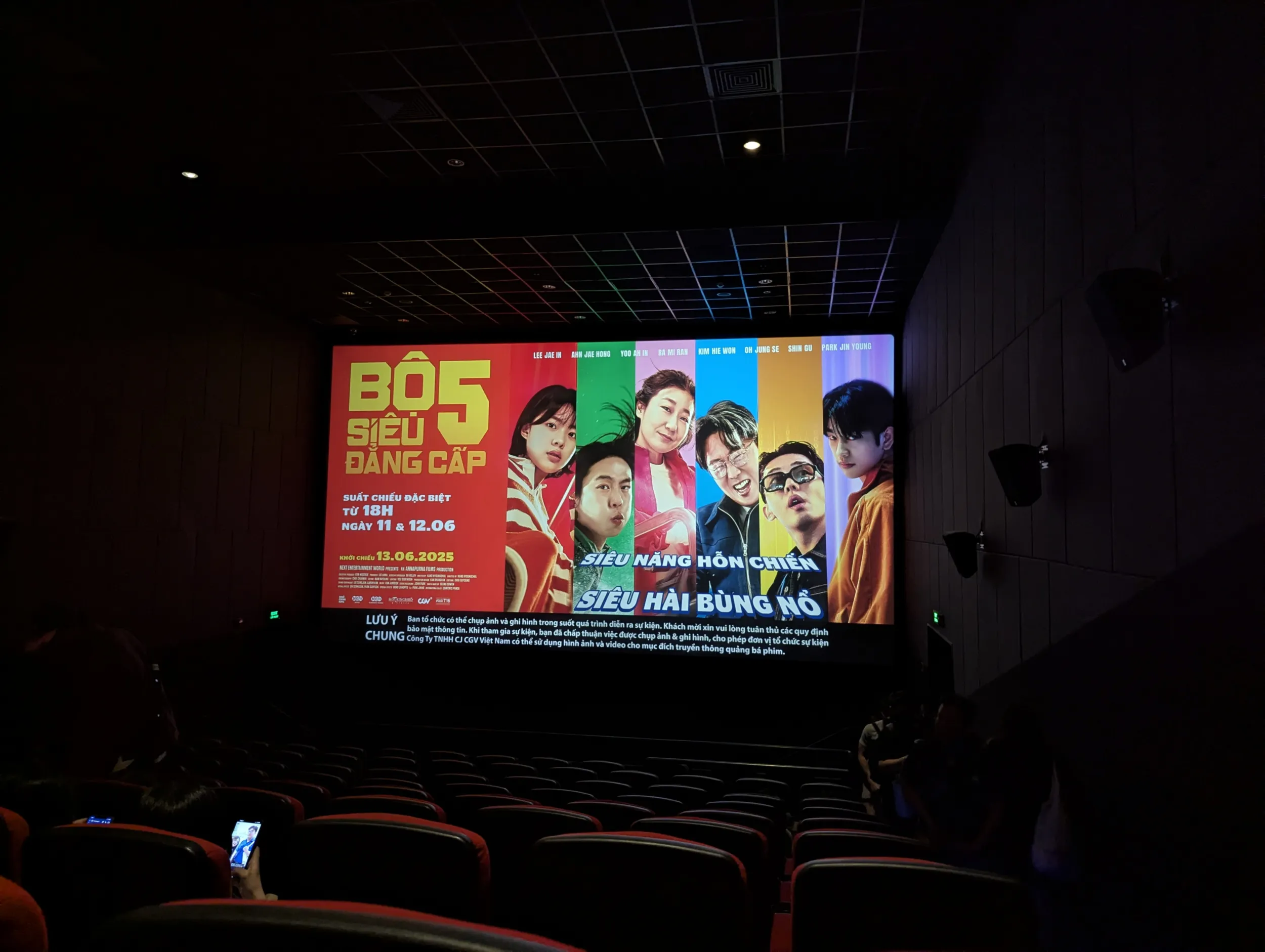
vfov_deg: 56.9
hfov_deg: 71.5
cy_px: 476
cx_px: 632
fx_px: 878
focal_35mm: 24
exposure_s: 1/24
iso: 509
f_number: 1.85
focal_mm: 6.81
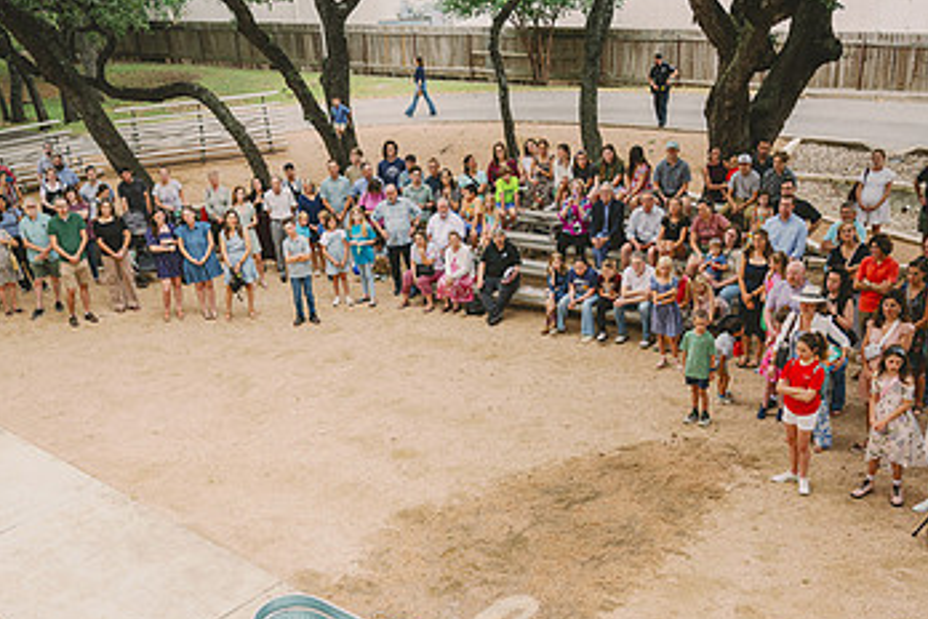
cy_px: 444
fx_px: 1031
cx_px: 384
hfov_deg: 48.2
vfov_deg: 32.9
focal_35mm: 40
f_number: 2.8
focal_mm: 24
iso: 250
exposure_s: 1/640
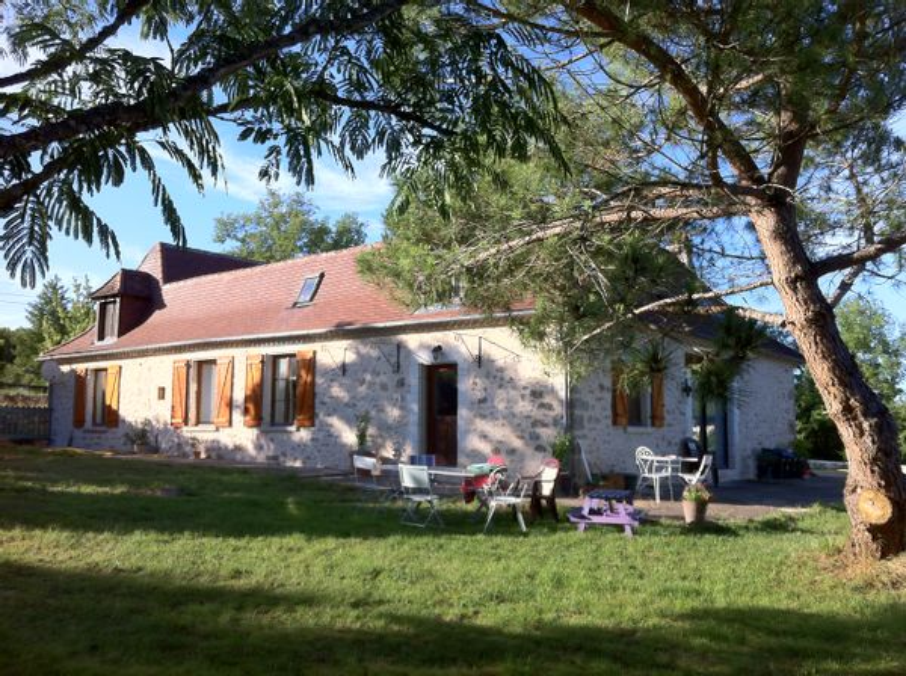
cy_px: 338
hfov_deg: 52.7
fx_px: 915
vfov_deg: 40.6
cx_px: 453
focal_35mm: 35
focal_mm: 3.85
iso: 80
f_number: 2.8
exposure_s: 1/479
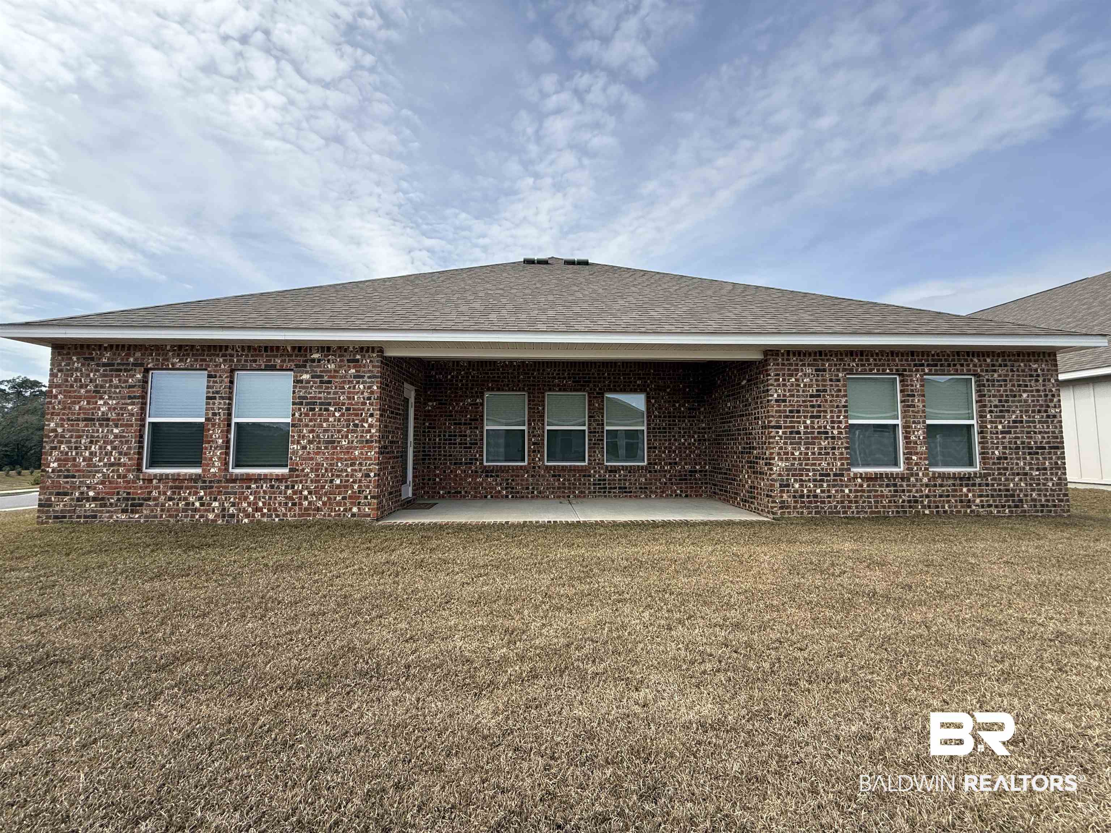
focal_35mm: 14
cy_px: 416
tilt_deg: +5.1
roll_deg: +0.3
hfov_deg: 102.1
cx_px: 556
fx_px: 449
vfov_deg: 85.7
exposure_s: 1/1235
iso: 64
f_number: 2.2
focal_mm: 2.22
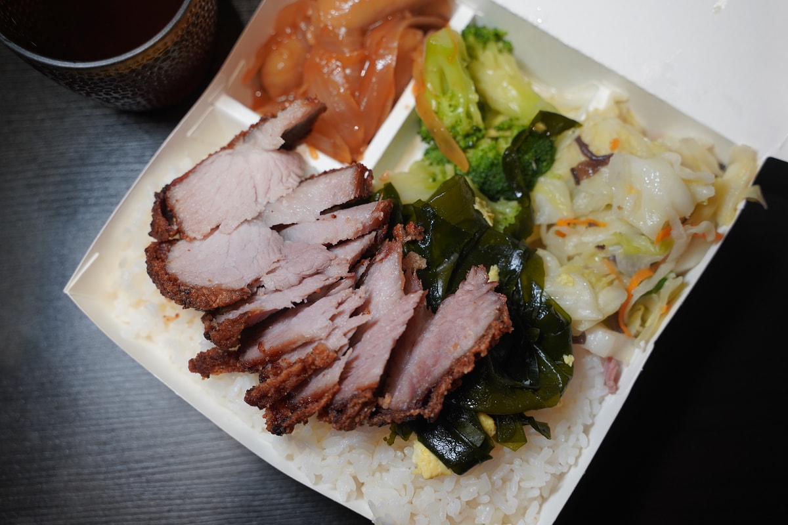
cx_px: 394
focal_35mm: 48
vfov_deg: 28.1
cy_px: 262
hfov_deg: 41.1
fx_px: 1051
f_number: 4
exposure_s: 1/160
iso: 640
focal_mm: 48
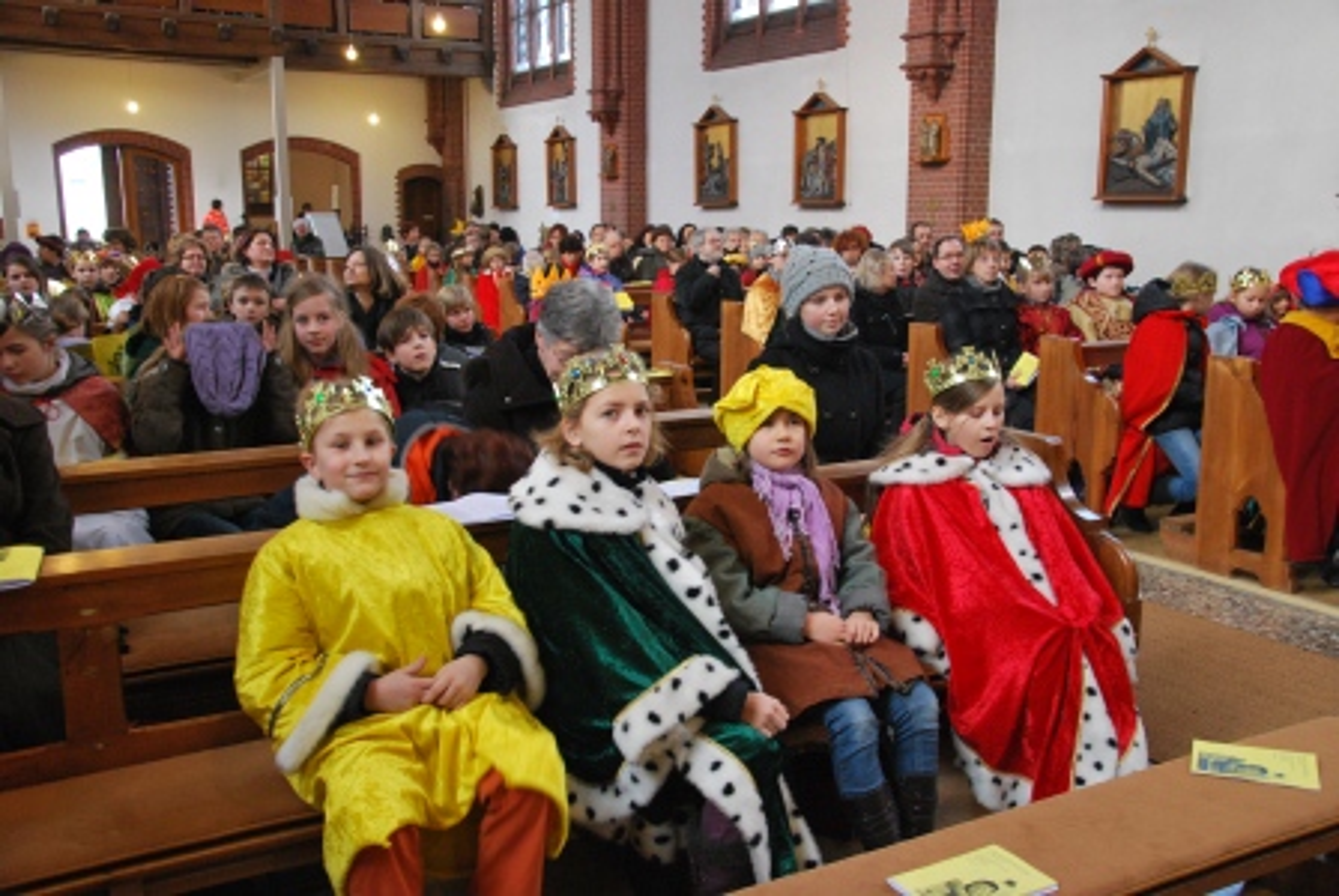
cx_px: 670
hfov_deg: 53.1
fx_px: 1341
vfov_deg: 37.0
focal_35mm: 36
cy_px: 448
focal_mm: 24
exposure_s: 1/25
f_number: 4
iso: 800
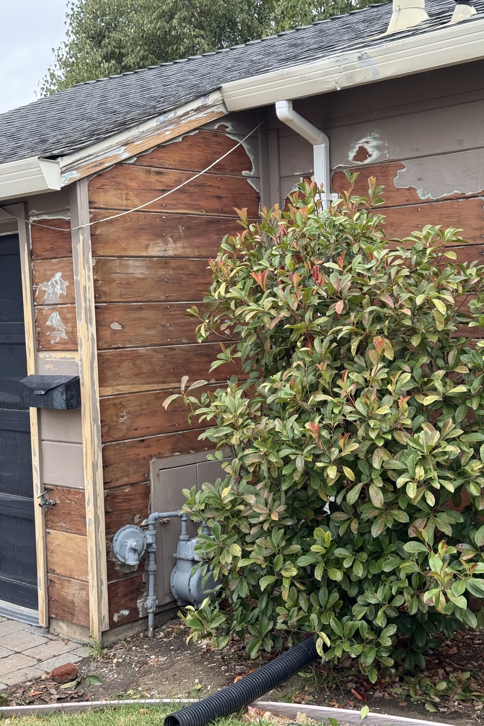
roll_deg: +2.7
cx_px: 264
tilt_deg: -2.1
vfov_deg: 39.6
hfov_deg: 27.0
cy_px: 363
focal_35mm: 50
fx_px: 1008
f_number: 1.78
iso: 80
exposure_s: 1/163
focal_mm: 6.76
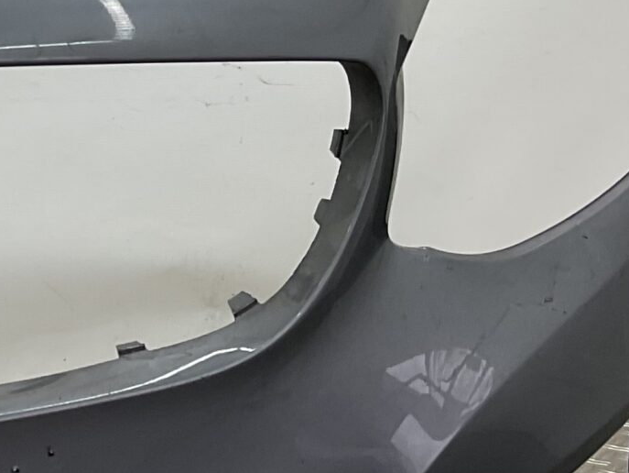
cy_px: 144
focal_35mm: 108
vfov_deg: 13.7
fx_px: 1963
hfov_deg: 16.4
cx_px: -347
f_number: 1.8
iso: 16
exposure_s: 1/120
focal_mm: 3
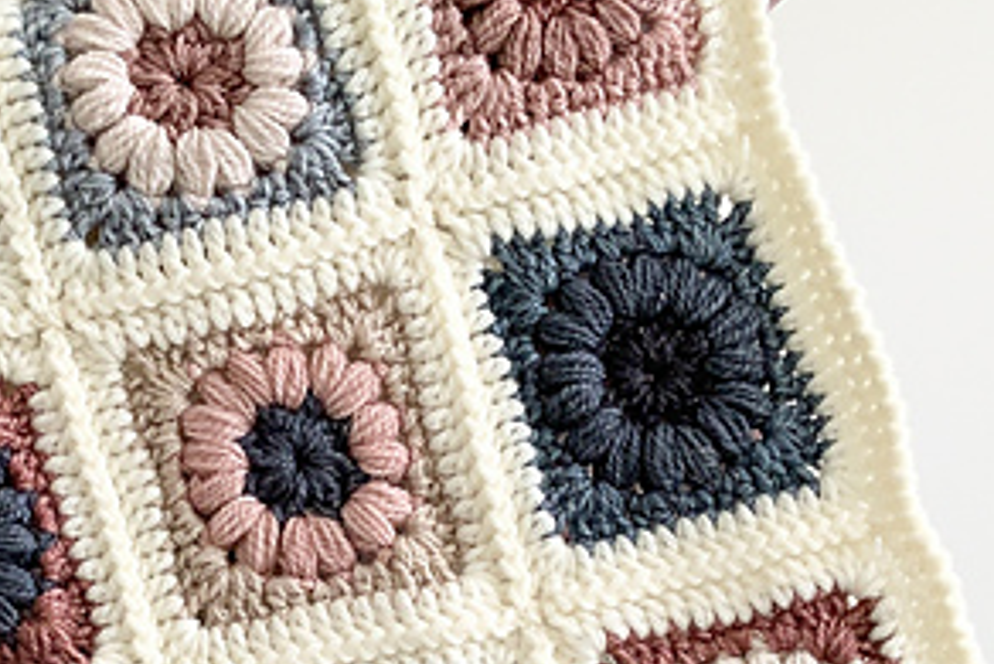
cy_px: 627
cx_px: 269
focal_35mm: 73
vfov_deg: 18.3
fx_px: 2017
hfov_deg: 27.4
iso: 100
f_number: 2.2
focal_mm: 2.87
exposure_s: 1/60
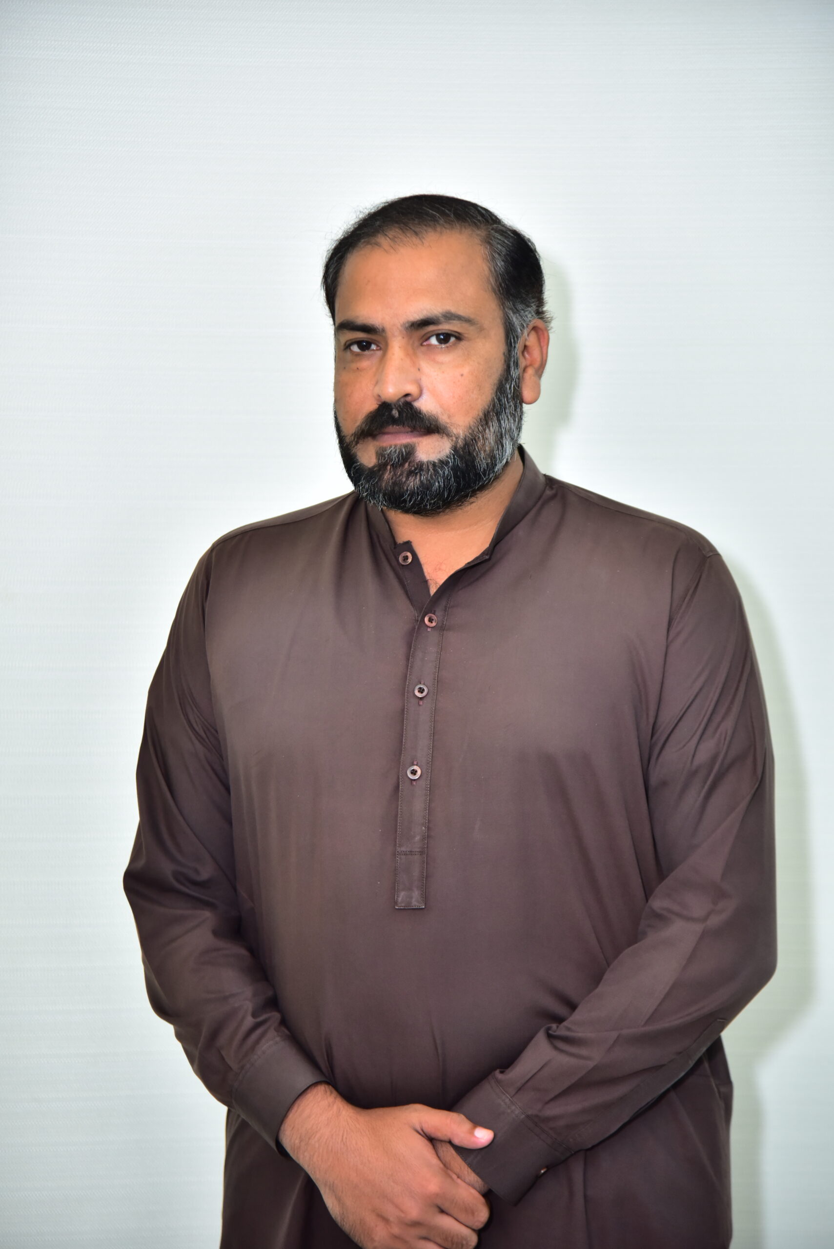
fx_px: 3298
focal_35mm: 95
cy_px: 624
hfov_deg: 14.4
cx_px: 417
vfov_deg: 21.5
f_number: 4
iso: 1000
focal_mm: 95
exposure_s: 1/125
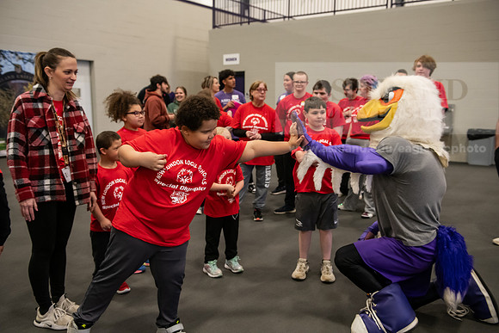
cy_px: 166
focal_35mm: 32
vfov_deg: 41.1
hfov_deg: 58.7
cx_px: 250
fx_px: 444
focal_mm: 32
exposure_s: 1/200
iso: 2500
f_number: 3.5
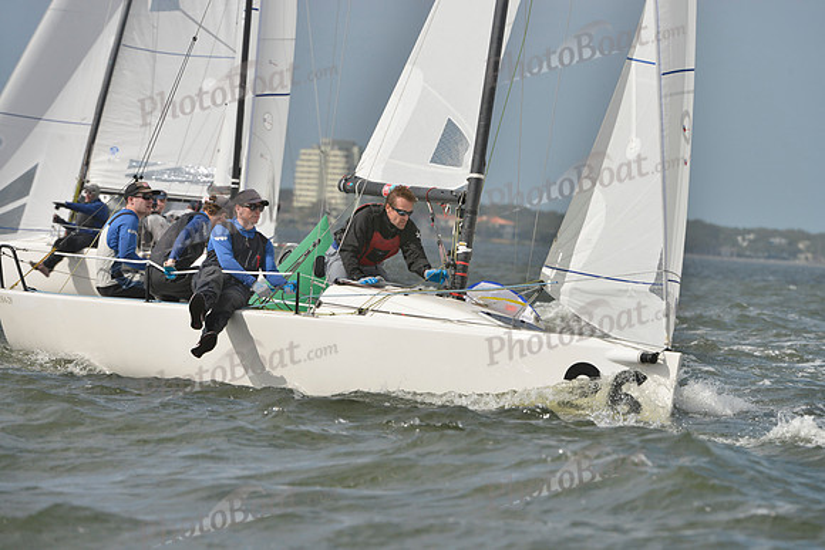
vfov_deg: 3.8
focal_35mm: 360
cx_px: 412
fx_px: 8252
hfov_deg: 5.7
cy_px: 275
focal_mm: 360
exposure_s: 1/1250
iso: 400
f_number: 11
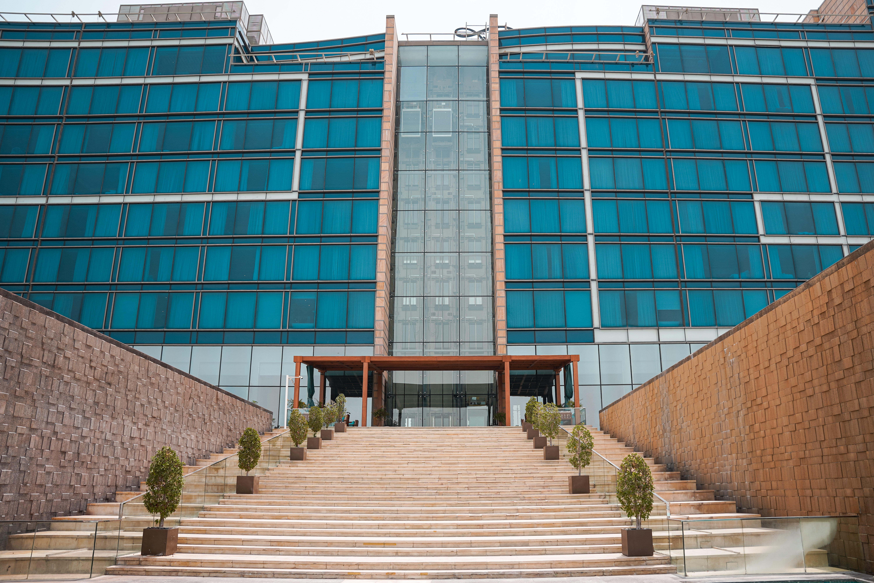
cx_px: 437
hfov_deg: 73.7
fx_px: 583
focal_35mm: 24
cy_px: 292
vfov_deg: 53.1
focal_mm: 24
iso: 125
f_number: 3.5
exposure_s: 1/1600
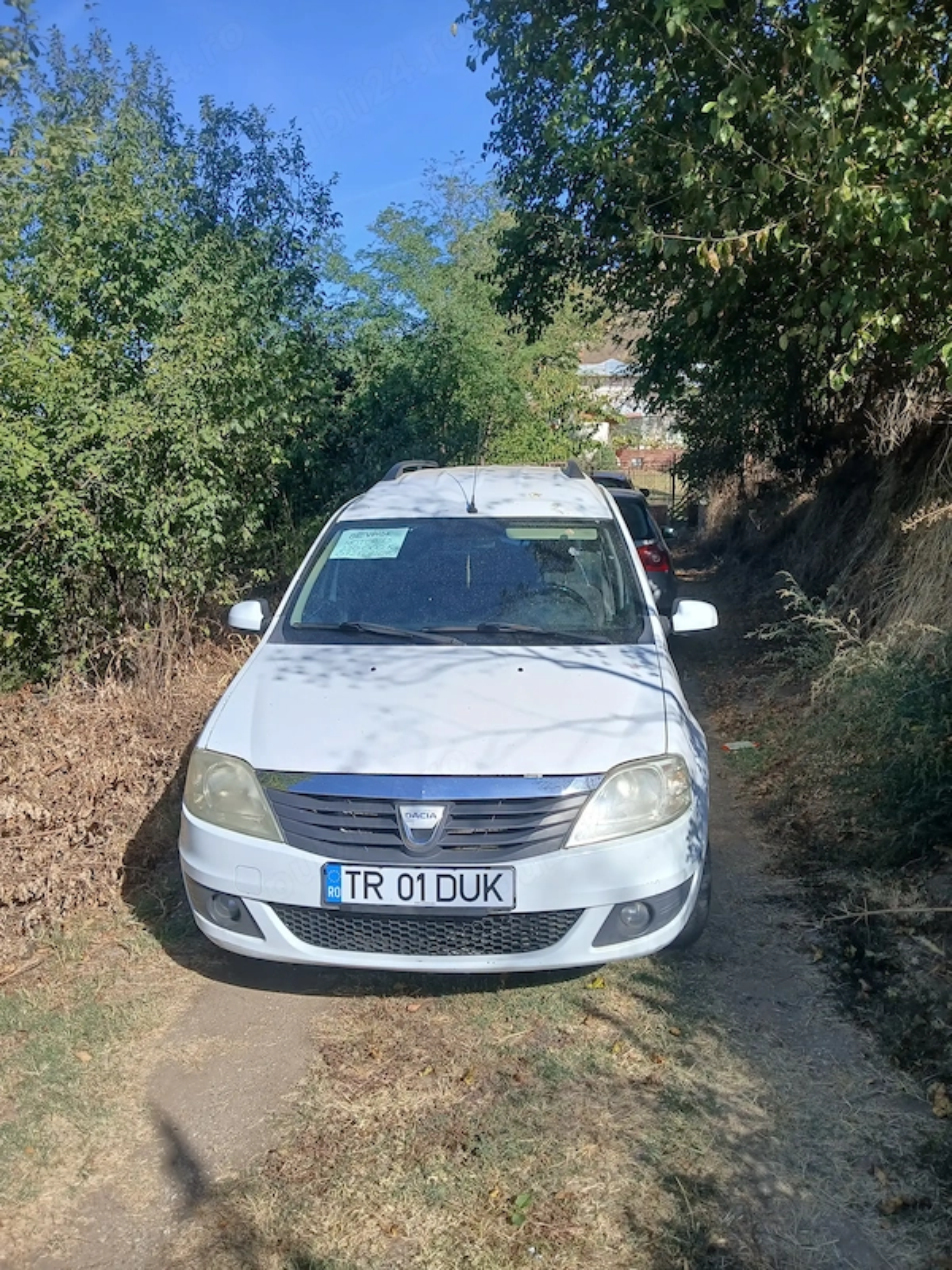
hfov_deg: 53.1
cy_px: 635
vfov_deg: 67.3
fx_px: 953
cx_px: 476
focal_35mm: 26
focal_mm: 3.98
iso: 20
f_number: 1.8
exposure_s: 1/661
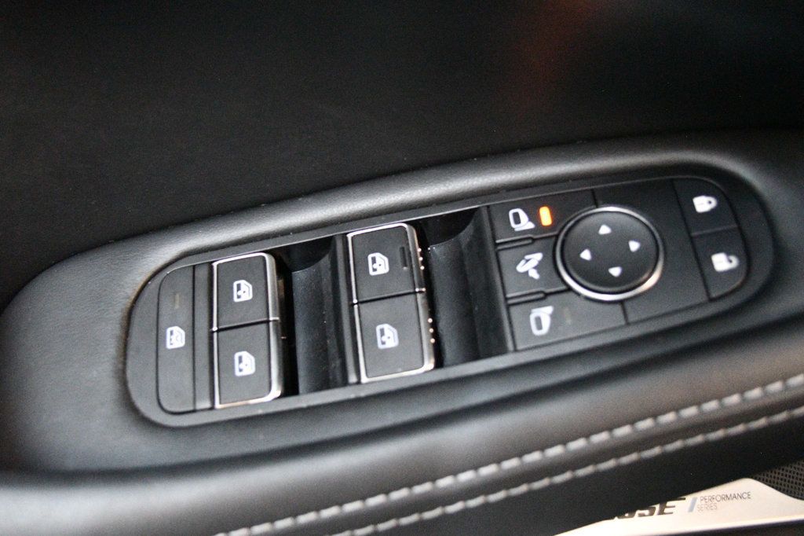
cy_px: 268
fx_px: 871
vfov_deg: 34.2
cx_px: 402
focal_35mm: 39
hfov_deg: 49.6
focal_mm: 26
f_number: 4.2
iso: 10000
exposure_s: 1/60
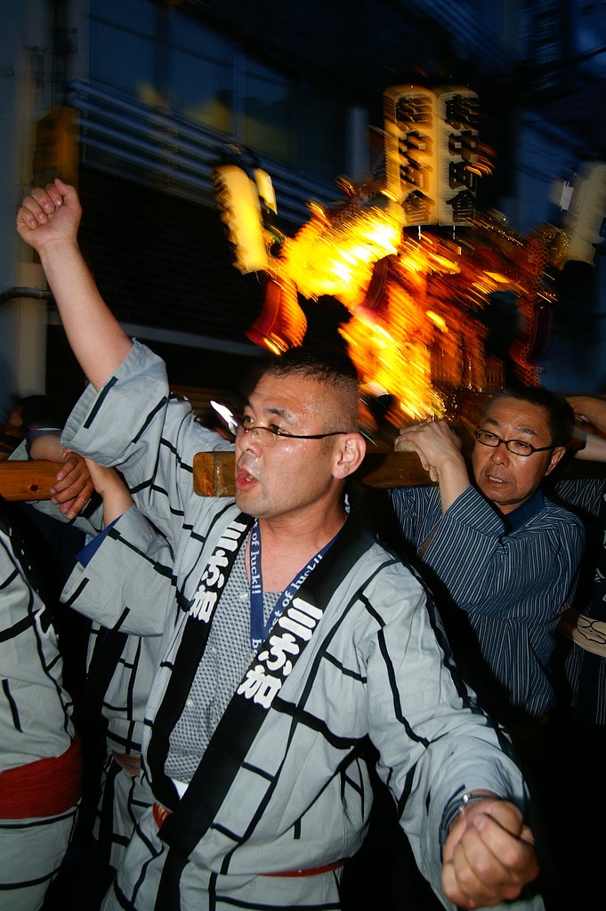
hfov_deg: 43.5
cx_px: 303
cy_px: 456
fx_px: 759
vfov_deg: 62.0
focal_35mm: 30
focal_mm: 20
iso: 200
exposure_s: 1/10
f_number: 5.6
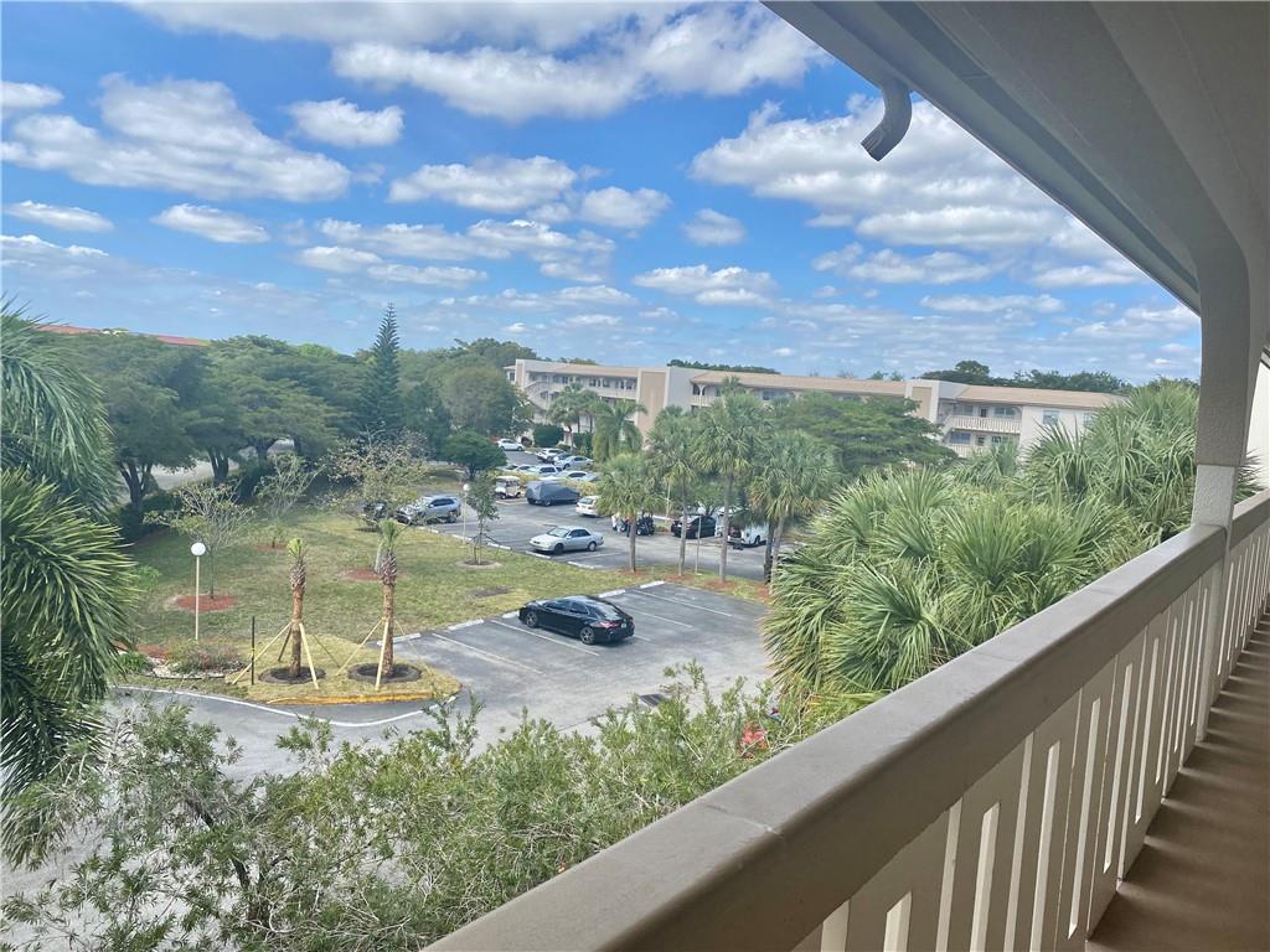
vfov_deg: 53.1
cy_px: 476
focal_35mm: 26
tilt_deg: -4.8
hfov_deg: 67.3
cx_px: 635
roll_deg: -3.8
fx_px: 954
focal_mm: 4.25
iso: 32
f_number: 1.8
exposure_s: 1/2463
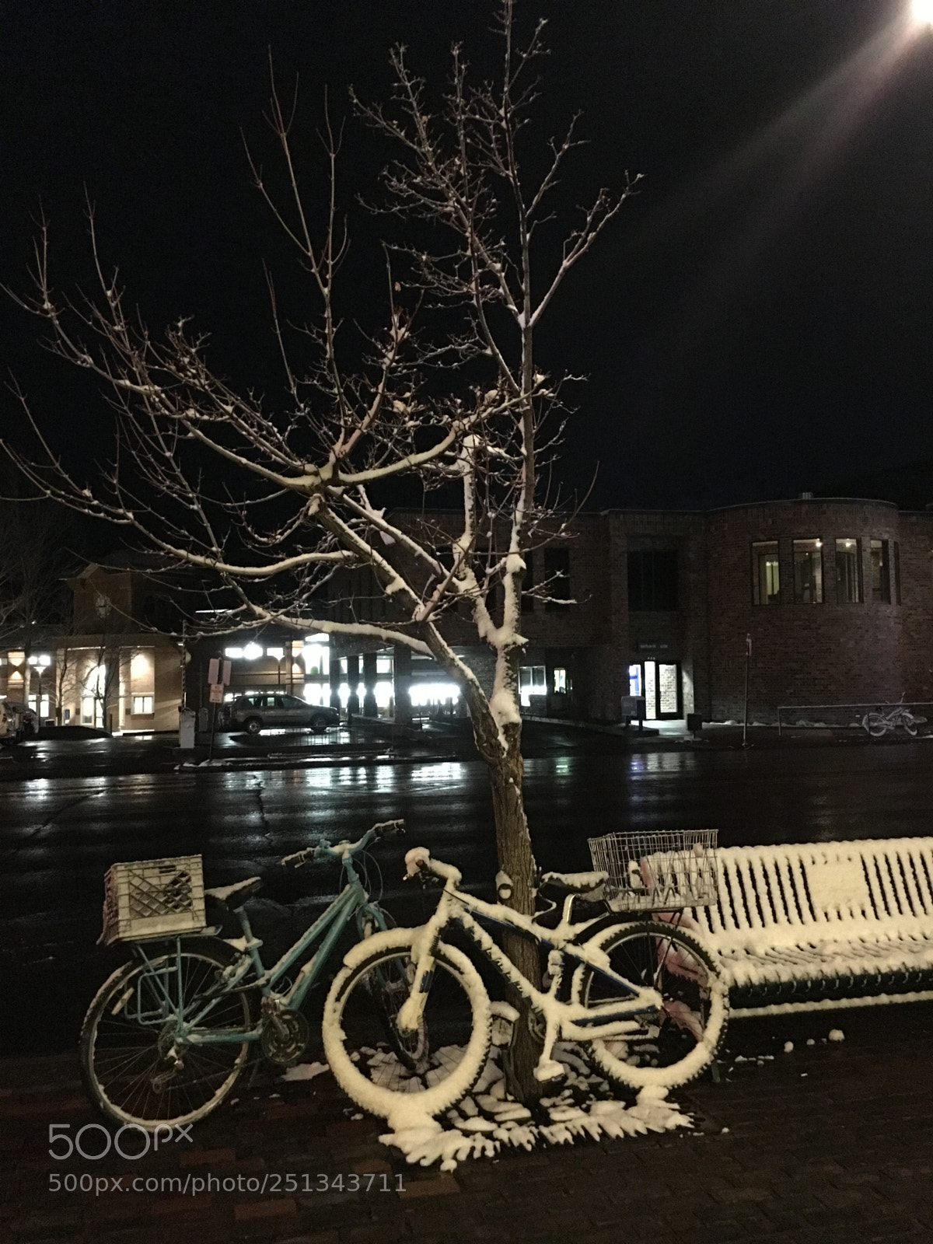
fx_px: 1042
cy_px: 622
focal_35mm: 29
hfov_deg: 48.2
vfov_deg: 61.7
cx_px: 466
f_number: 2.2
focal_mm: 4.15
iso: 320
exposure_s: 1/4
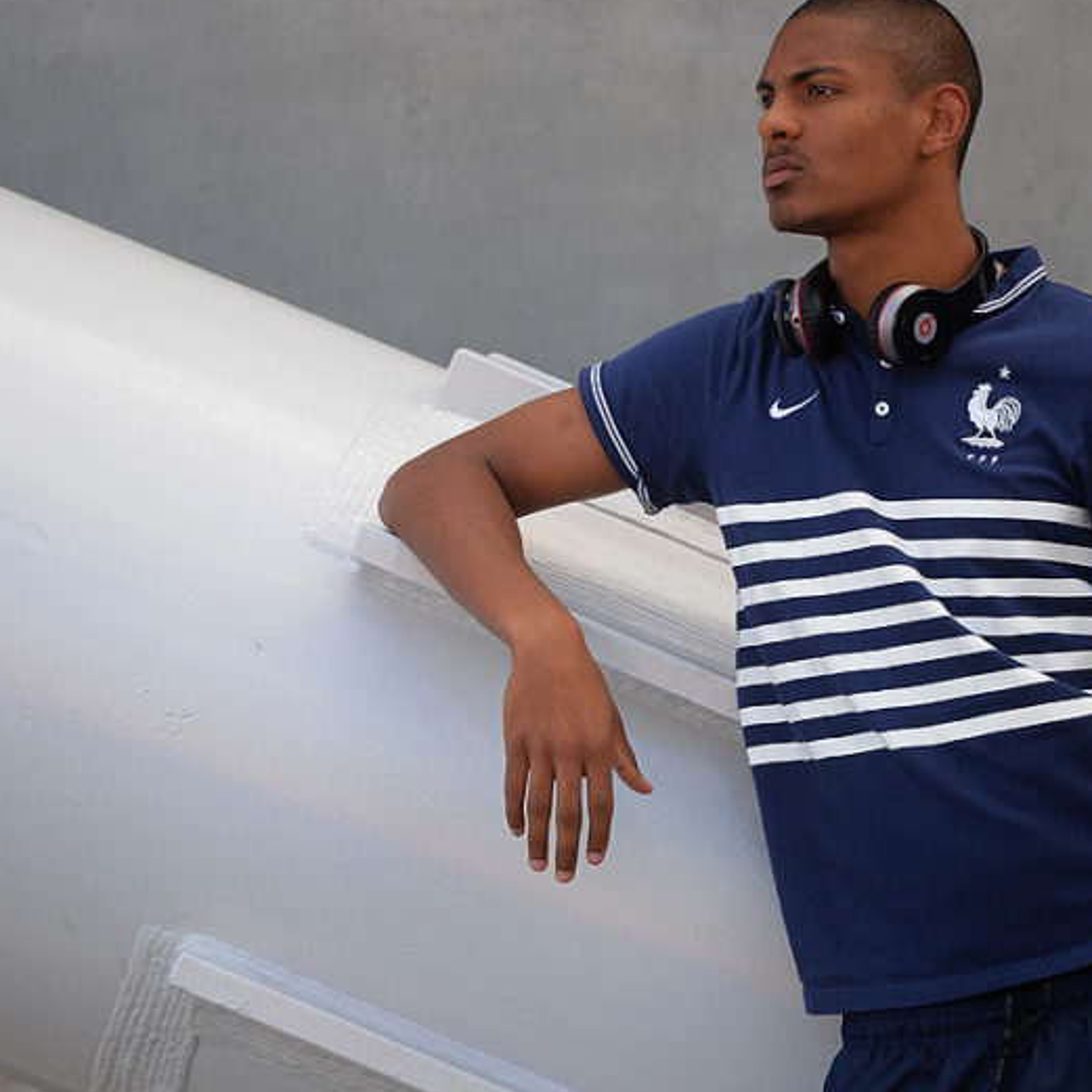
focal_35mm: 737
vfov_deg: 2.4
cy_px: 549
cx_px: 493
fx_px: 26304
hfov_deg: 2.4
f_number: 4
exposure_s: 1/1000
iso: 640
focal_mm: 500
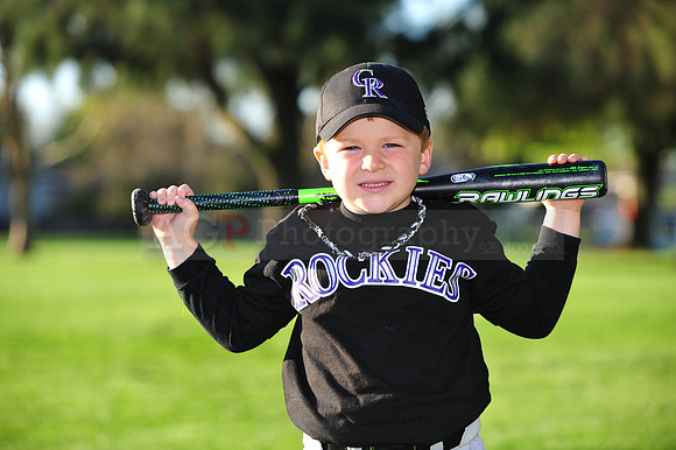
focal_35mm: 120
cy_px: 225
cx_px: 338
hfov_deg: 17.1
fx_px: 2252
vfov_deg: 11.4
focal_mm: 120
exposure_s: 1/500
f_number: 4.5
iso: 200
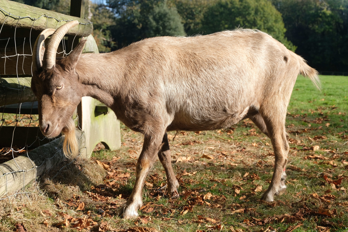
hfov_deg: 29.7
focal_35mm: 68
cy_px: 116
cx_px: 174
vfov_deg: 20.0
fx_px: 657
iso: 200
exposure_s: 1/300
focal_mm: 45.2
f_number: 5.6
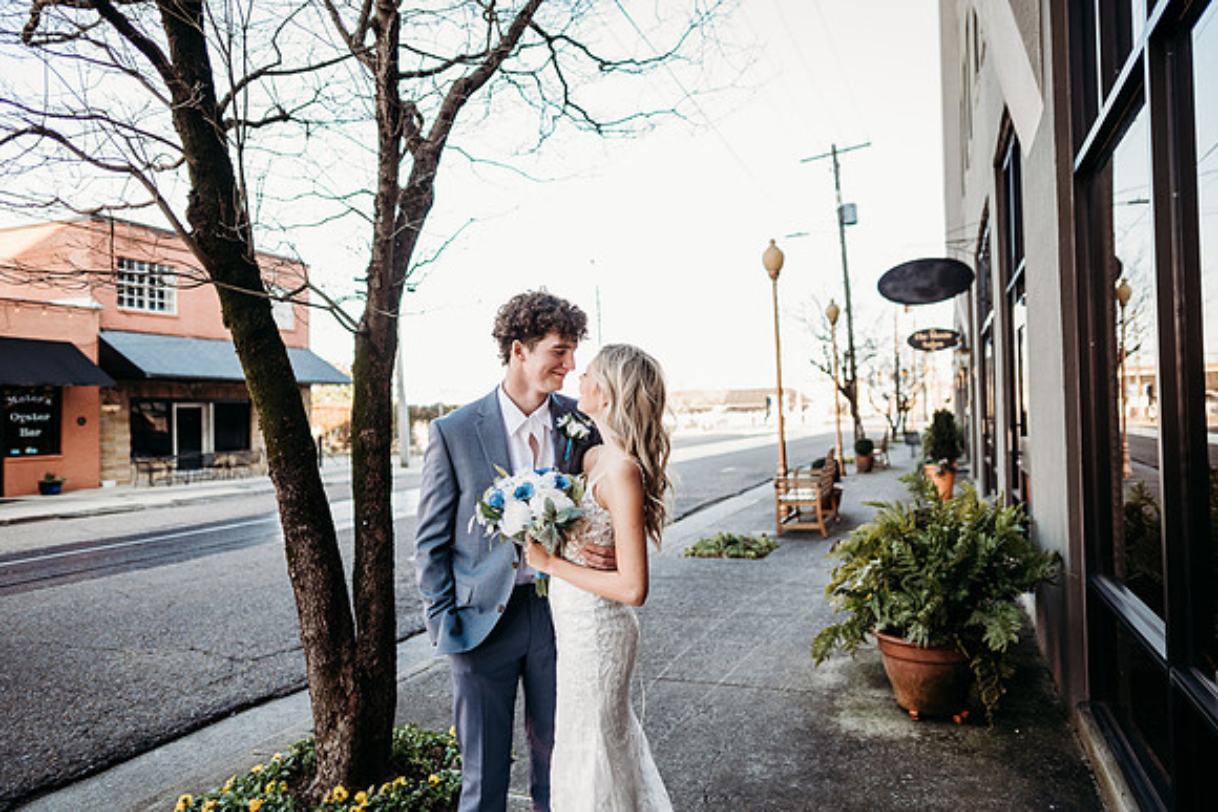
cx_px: 609
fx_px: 812
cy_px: 406
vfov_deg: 53.2
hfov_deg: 73.7
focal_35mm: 24
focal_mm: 24
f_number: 2
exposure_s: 1/320
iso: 160
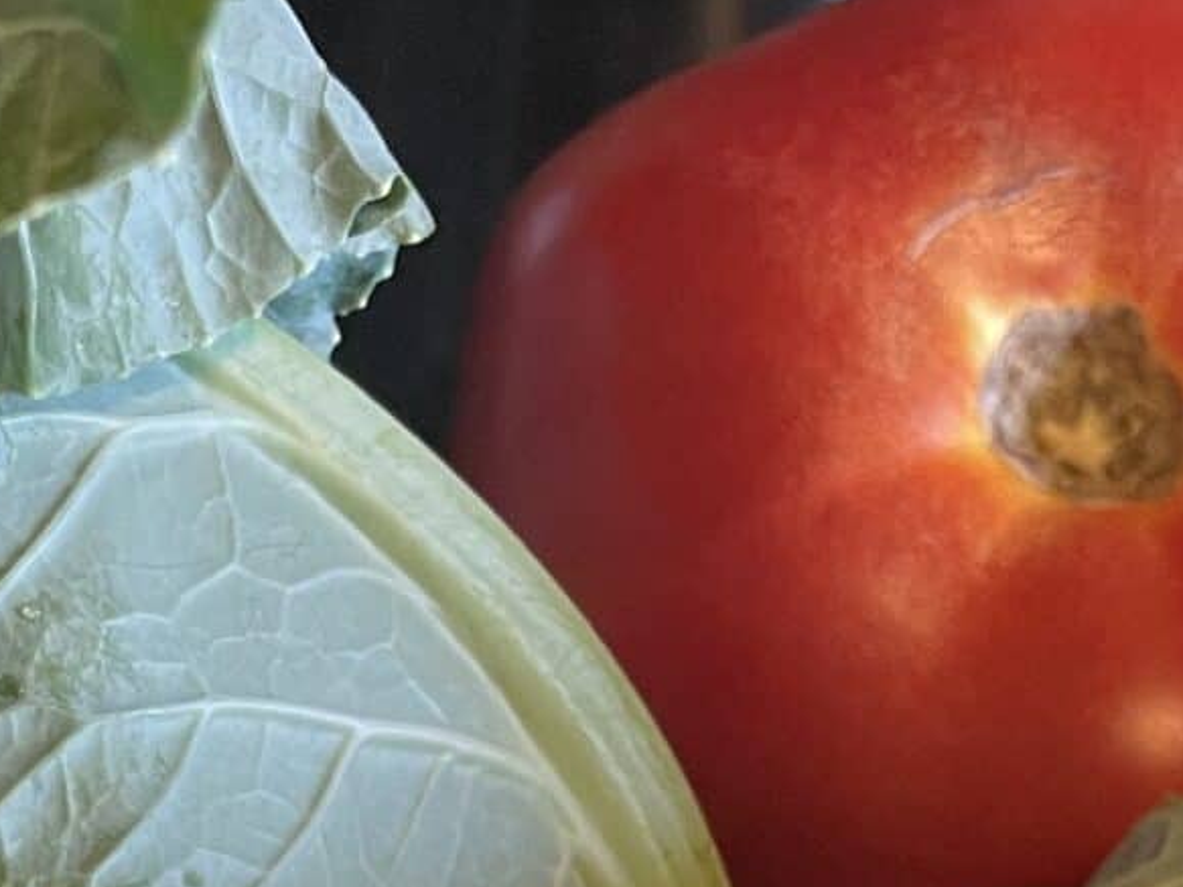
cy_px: 1528
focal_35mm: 107
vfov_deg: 12.7
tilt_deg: -55.6
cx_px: 408
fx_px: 3656
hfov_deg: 18.3
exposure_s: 1/60
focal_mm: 4.2
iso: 160
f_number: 1.6
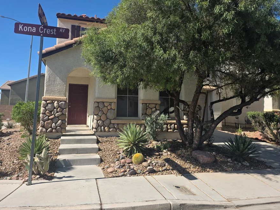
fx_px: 218
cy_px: 90
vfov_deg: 51.2
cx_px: 127
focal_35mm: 27
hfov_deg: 65.2
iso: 80
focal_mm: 6.3
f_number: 1.7
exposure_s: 1/4889
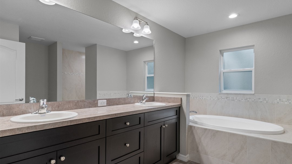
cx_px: 147
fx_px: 147
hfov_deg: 89.6
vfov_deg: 58.3
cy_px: 87
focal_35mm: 19
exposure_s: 1.3
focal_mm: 12
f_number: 8
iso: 500
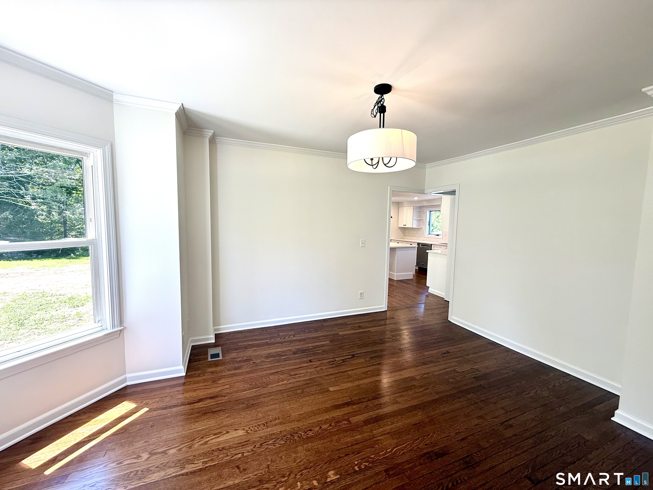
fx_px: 264
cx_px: 326
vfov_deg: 85.7
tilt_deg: -4.7
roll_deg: -0.8
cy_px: 245
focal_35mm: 14
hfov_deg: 102.1
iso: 80
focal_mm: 2.22
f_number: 2.2
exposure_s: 1/120
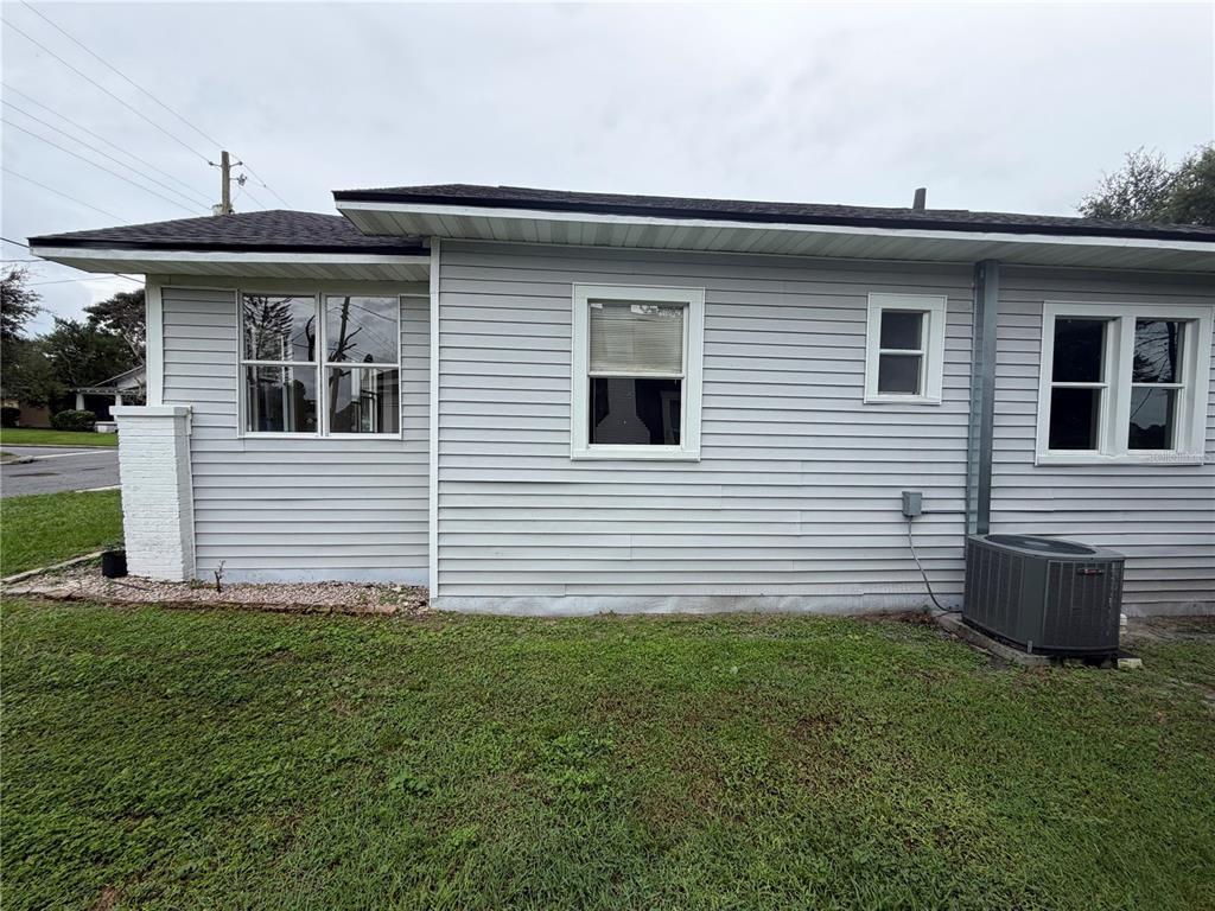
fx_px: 491
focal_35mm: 14
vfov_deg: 85.7
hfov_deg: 102.1
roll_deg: +0.4
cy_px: 456
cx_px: 608
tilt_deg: -2.7
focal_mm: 2.22
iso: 32
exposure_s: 1/770
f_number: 2.2
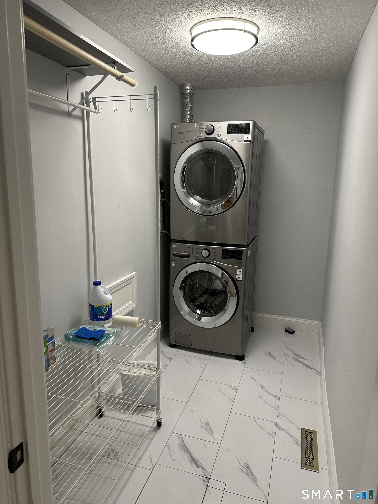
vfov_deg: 71.6
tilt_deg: -10.8
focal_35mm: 24
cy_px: 252
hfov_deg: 56.8
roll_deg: -1.1
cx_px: 189
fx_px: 349
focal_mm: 6.86
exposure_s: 1/120
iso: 200
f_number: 1.78
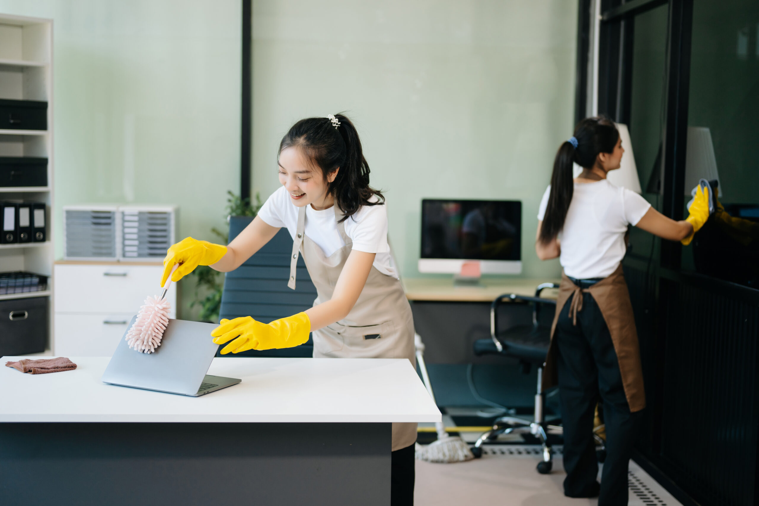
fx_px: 1054
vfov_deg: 27.0
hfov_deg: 39.6
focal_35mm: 50
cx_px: 380
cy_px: 253
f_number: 1.8
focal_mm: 50
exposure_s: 1/250
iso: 250
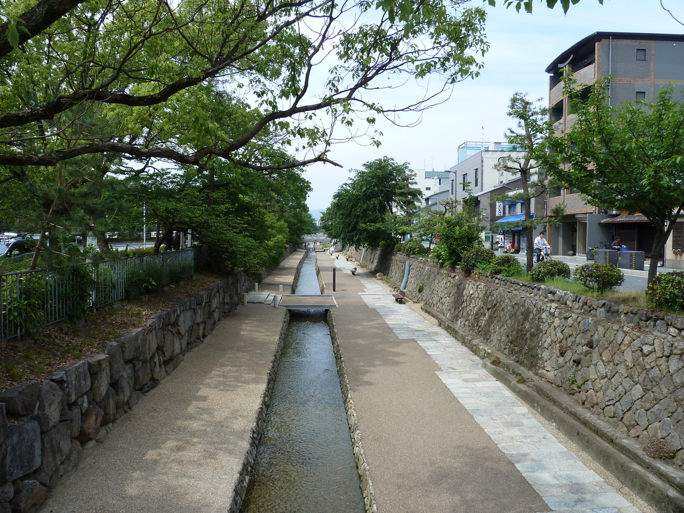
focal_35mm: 25
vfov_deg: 54.9
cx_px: 342
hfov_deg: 69.4
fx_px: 494
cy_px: 256
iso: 80
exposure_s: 1/320
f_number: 4
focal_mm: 4.1
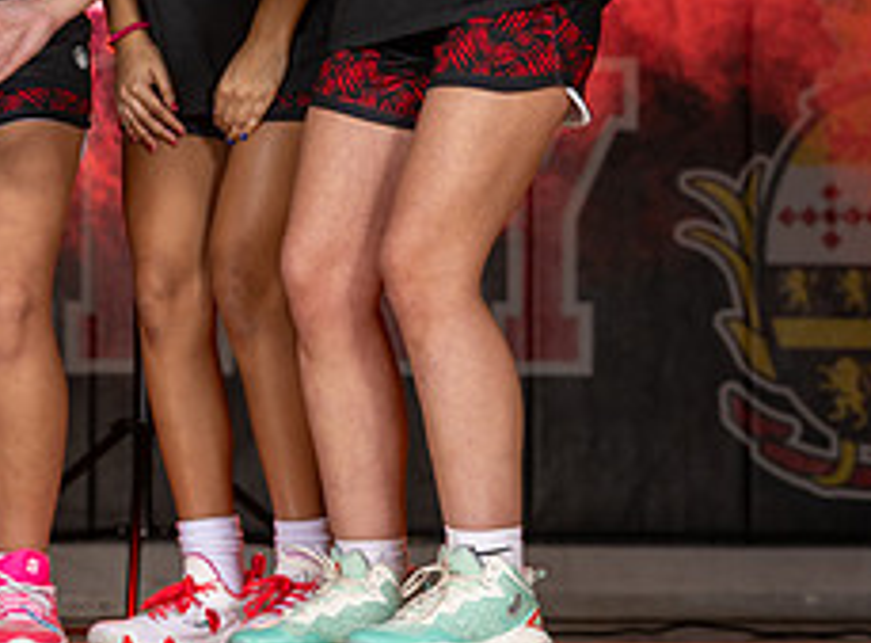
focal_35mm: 315
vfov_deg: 4.7
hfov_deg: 6.3
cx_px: 32
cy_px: -14
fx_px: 7881
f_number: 6.3
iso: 80
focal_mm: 93
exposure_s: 1/125
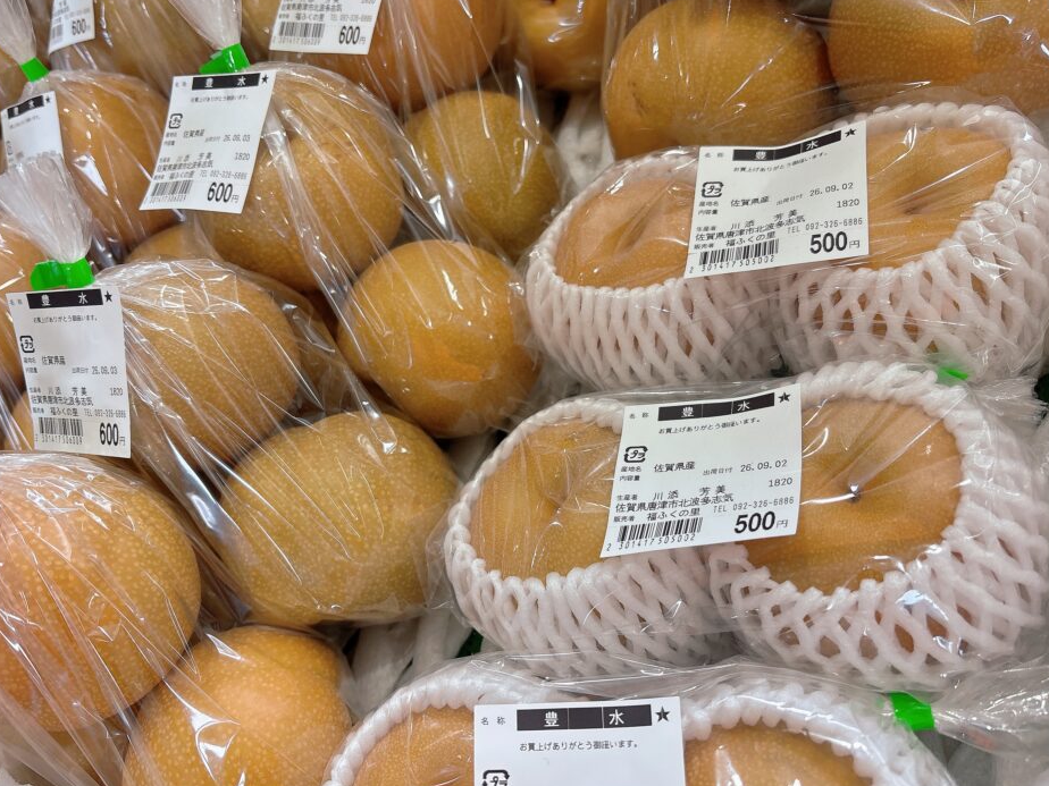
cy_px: 390
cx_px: 513
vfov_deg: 51.4
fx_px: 818
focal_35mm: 27
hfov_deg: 65.3
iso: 100
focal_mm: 5.96
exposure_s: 1/120
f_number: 1.6
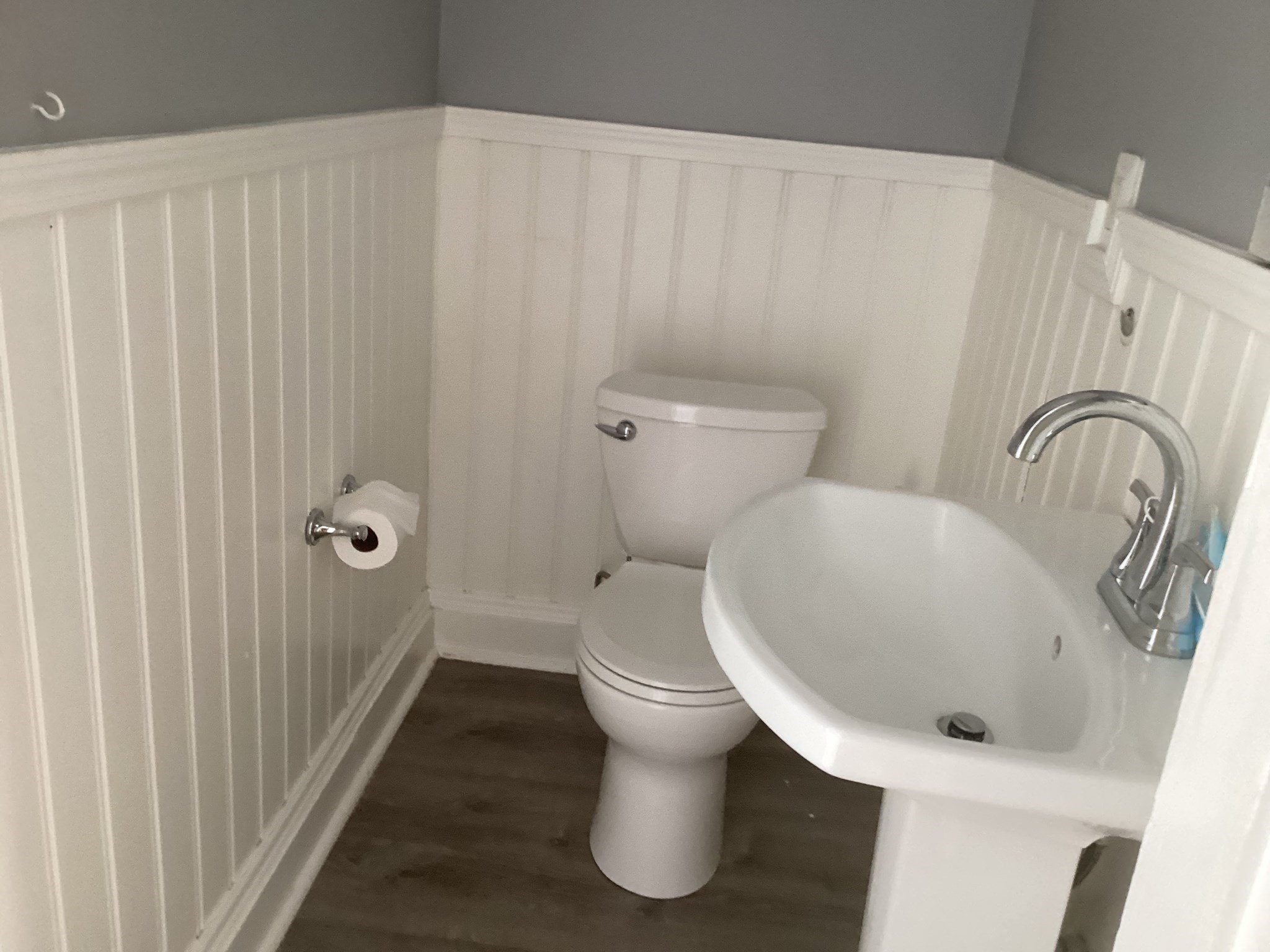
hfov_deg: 58.4
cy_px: 476
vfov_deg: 45.4
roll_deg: -4.4
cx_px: 635
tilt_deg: -21.1
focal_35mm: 31
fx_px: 1137
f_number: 2.4
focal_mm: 3.3
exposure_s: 1/40
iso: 250
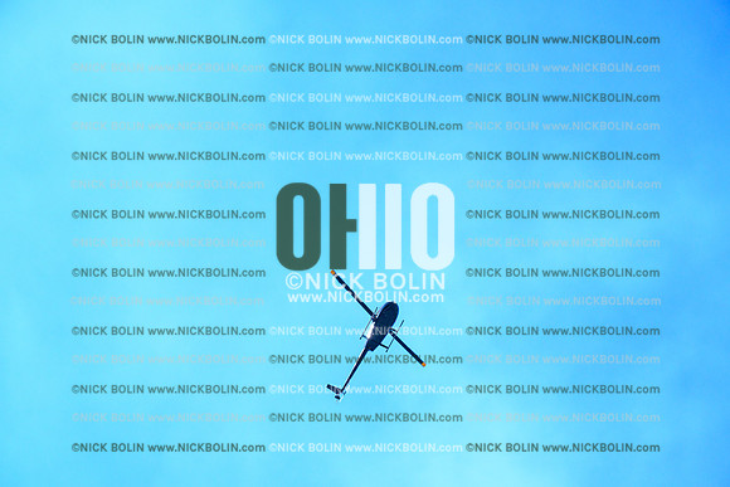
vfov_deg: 19.5
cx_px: 365
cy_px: 244
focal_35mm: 70
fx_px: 1420
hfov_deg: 28.8
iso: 800
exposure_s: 1/2500
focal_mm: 70
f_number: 8
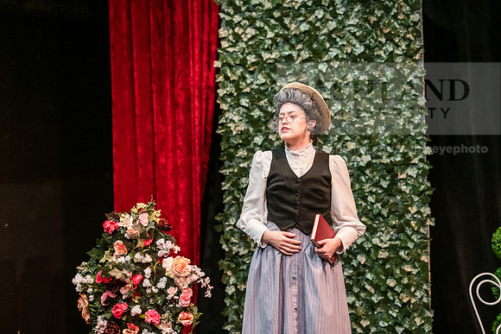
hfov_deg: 20.0
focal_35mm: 102
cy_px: 167
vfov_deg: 13.4
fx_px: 1420
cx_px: 250
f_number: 3.2
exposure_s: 1/200
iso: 3200
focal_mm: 102
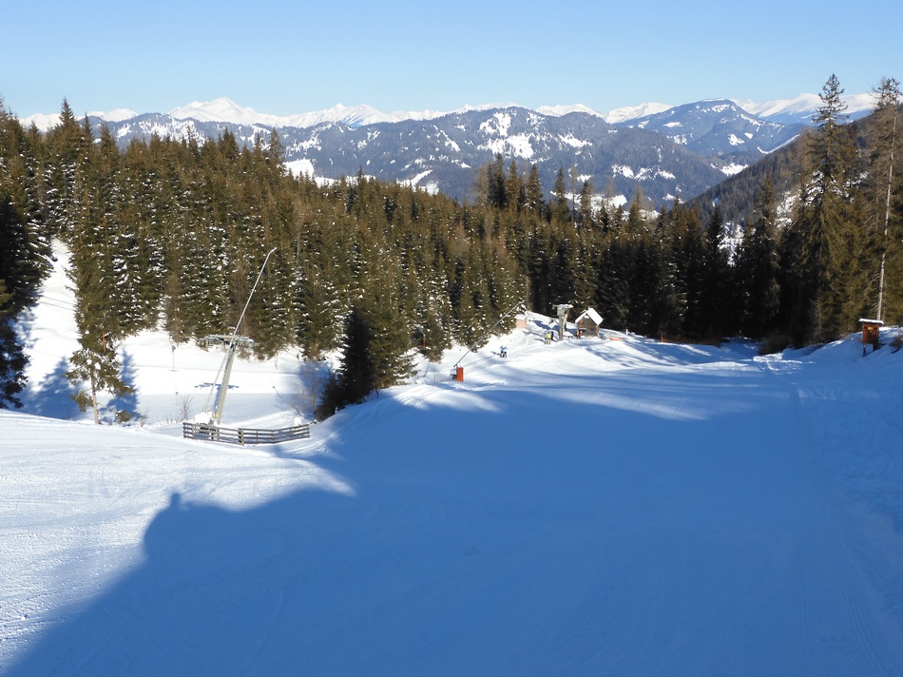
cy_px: 338
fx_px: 991
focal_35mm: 38
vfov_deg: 37.7
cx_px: 452
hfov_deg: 49.0
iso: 100
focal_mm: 6.8
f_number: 4
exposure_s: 1/1250
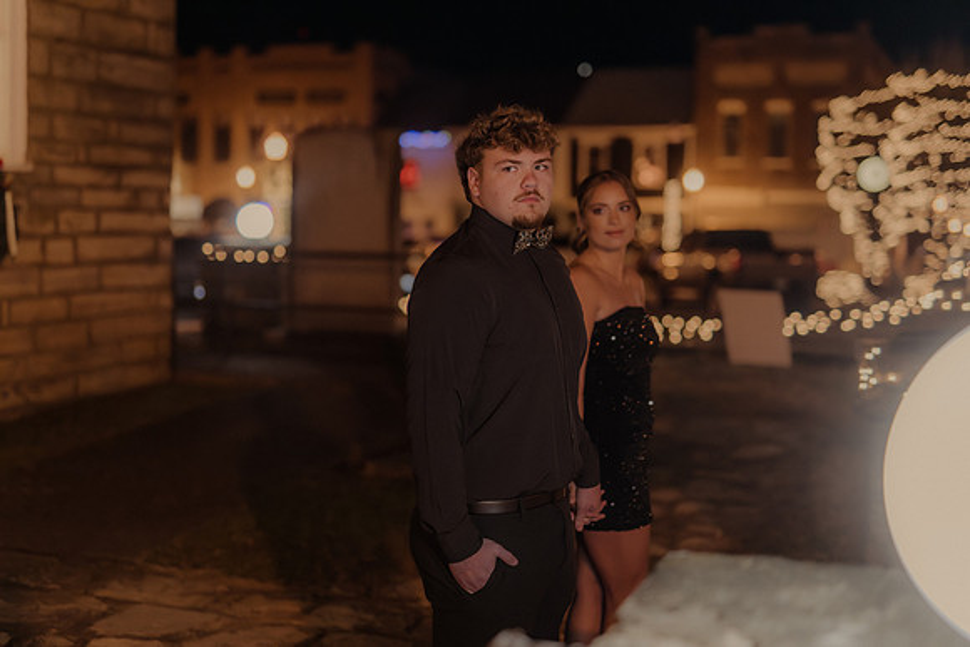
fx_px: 1347
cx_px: 485
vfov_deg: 27.0
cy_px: 324
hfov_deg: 39.6
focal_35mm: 50
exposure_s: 1/250
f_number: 1.4
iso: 2500
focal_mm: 50
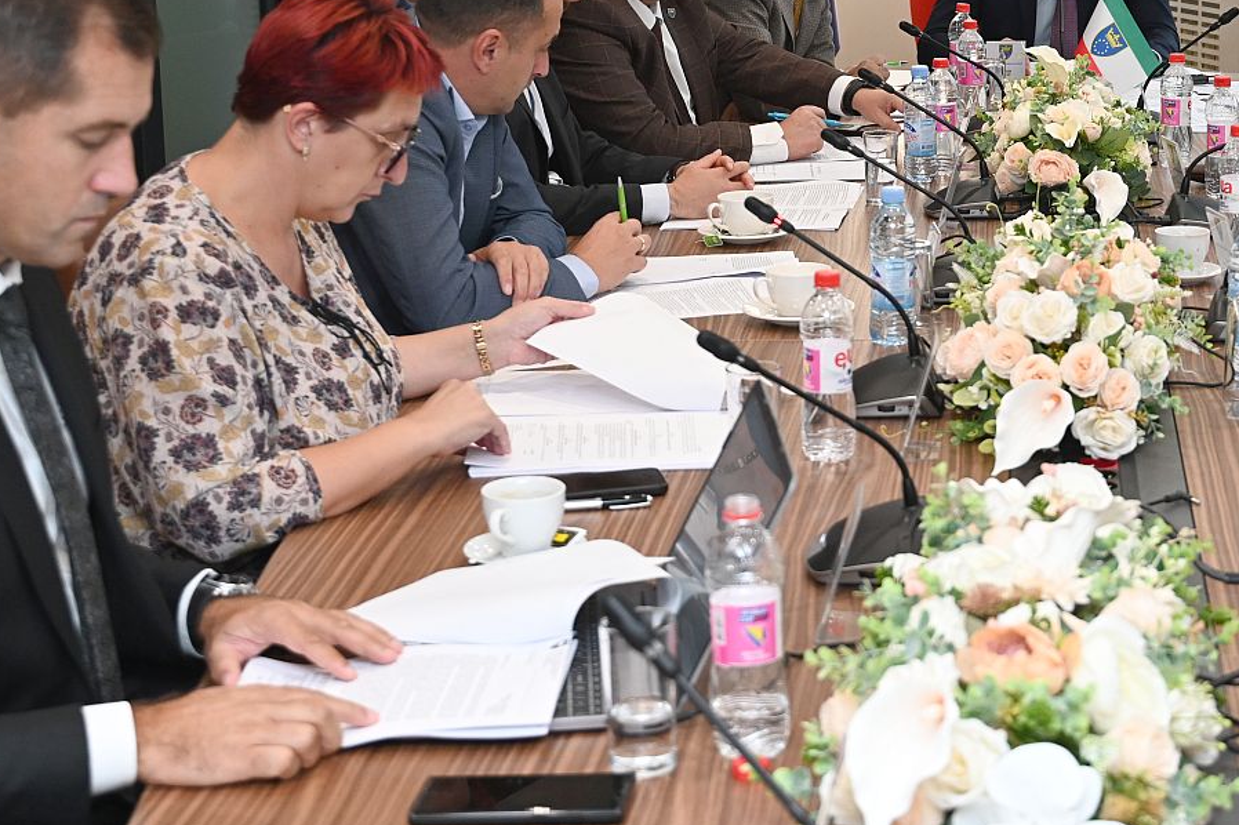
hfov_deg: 25.8
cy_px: 203
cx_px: 1020
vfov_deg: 17.6
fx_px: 2649
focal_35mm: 77
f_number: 3.5
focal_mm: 36
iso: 1100
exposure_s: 1/200
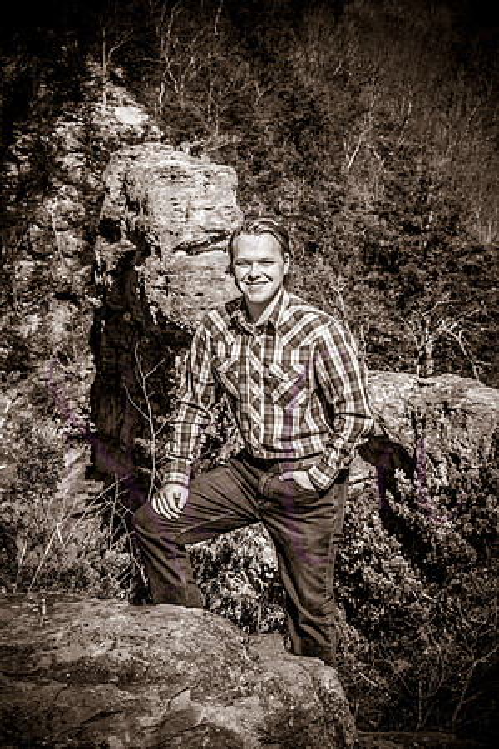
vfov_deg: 20.4
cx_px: 250
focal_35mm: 100
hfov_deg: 13.7
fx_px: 2079
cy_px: 374
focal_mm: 100
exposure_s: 1/1000
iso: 800
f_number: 18
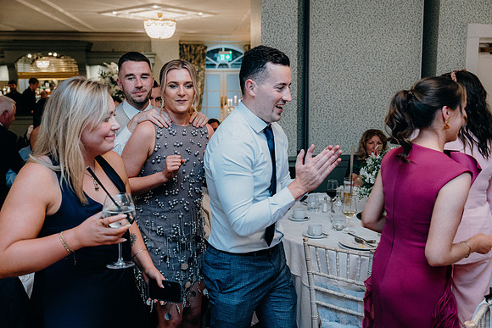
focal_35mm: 36
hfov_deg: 53.1
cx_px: 246
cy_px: 164
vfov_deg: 36.9
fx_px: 492
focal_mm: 36
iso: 2500
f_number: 3.5
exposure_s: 1/160
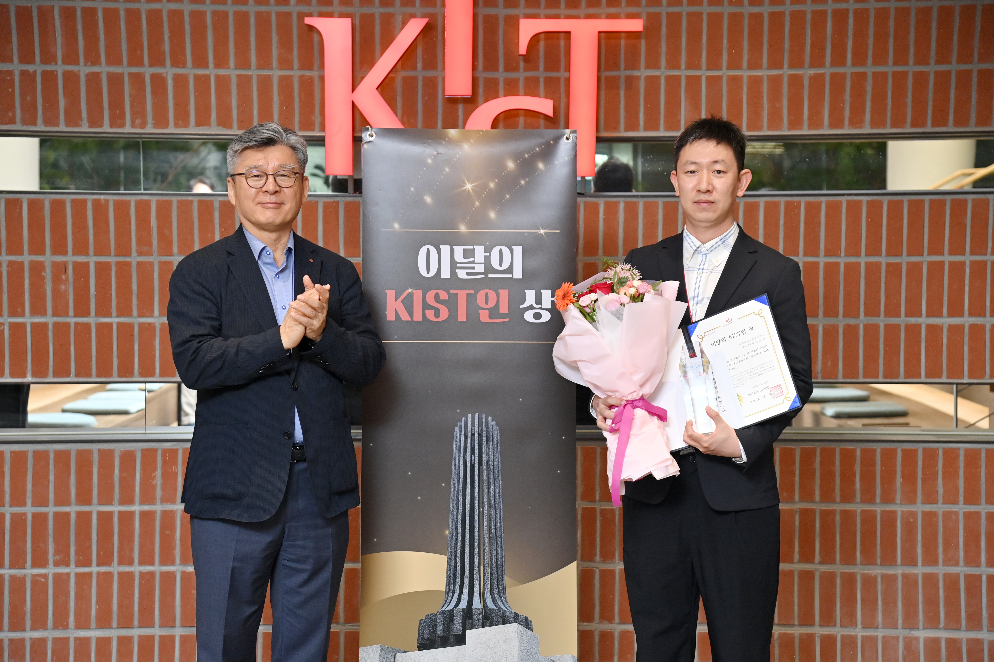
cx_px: 497
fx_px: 1933
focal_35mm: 70
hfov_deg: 28.8
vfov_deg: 19.5
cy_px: 331
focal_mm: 70
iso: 1000
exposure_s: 1/200
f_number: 5
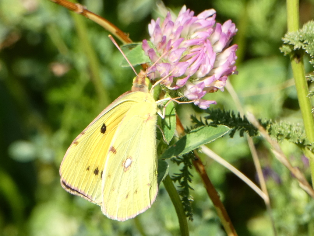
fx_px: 3992
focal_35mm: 440
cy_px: 118
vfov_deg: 3.4
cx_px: 157
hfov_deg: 4.5
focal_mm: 78.8
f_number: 5.6
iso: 100
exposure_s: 1/100
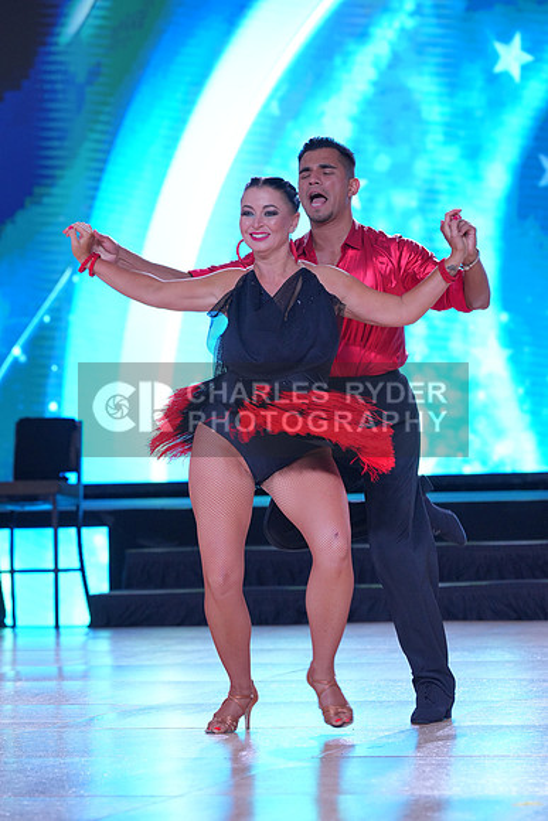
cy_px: 410
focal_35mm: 164
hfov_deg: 8.4
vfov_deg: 12.5
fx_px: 3742
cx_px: 274
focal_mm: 164
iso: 2000
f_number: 5.6
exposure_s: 1/400
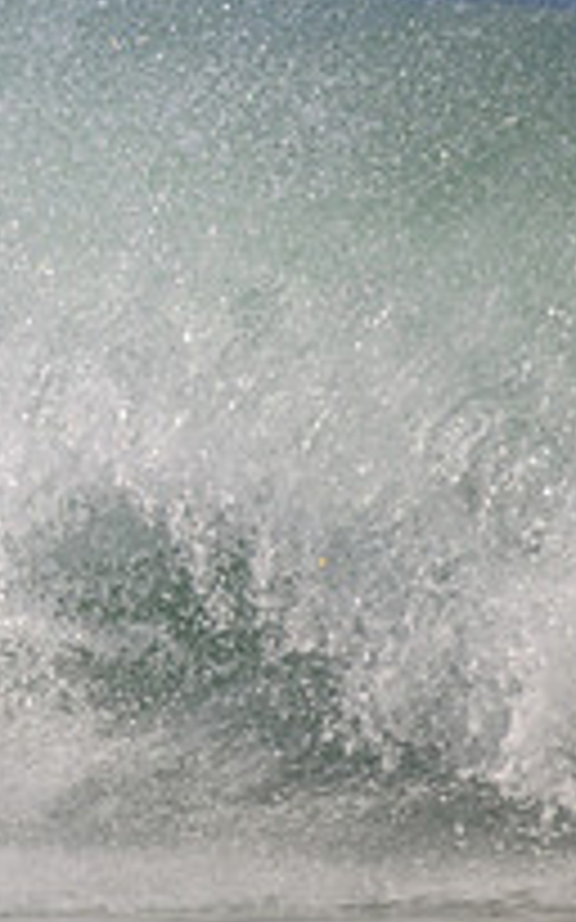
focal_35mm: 2303
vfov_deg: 0.9
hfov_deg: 0.6
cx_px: -716
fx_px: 57884
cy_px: 421
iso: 800
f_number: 11
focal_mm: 800
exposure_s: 1/2000
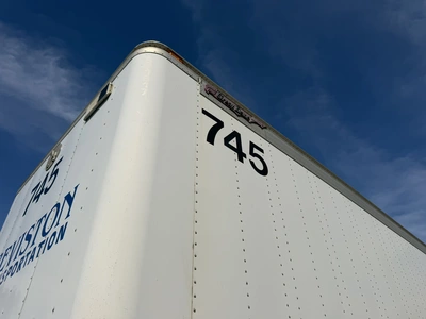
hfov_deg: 71.6
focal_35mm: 24
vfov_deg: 56.8
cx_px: 213
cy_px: 160
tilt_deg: +45.1
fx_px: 295
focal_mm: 6.76
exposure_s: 1/14286
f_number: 1.78
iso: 80
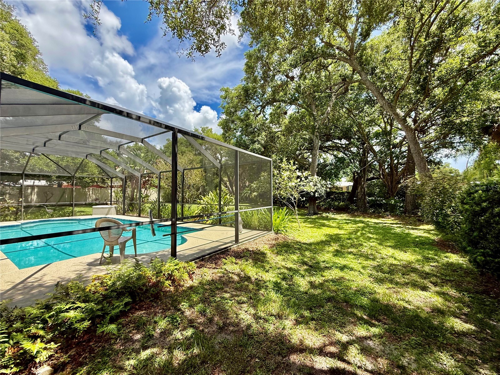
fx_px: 202
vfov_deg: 85.7
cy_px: 188
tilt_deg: +3.3
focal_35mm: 14
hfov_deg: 102.1
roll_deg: +0.4
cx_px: 250
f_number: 2.2
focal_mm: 2.22
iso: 50
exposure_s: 1/468
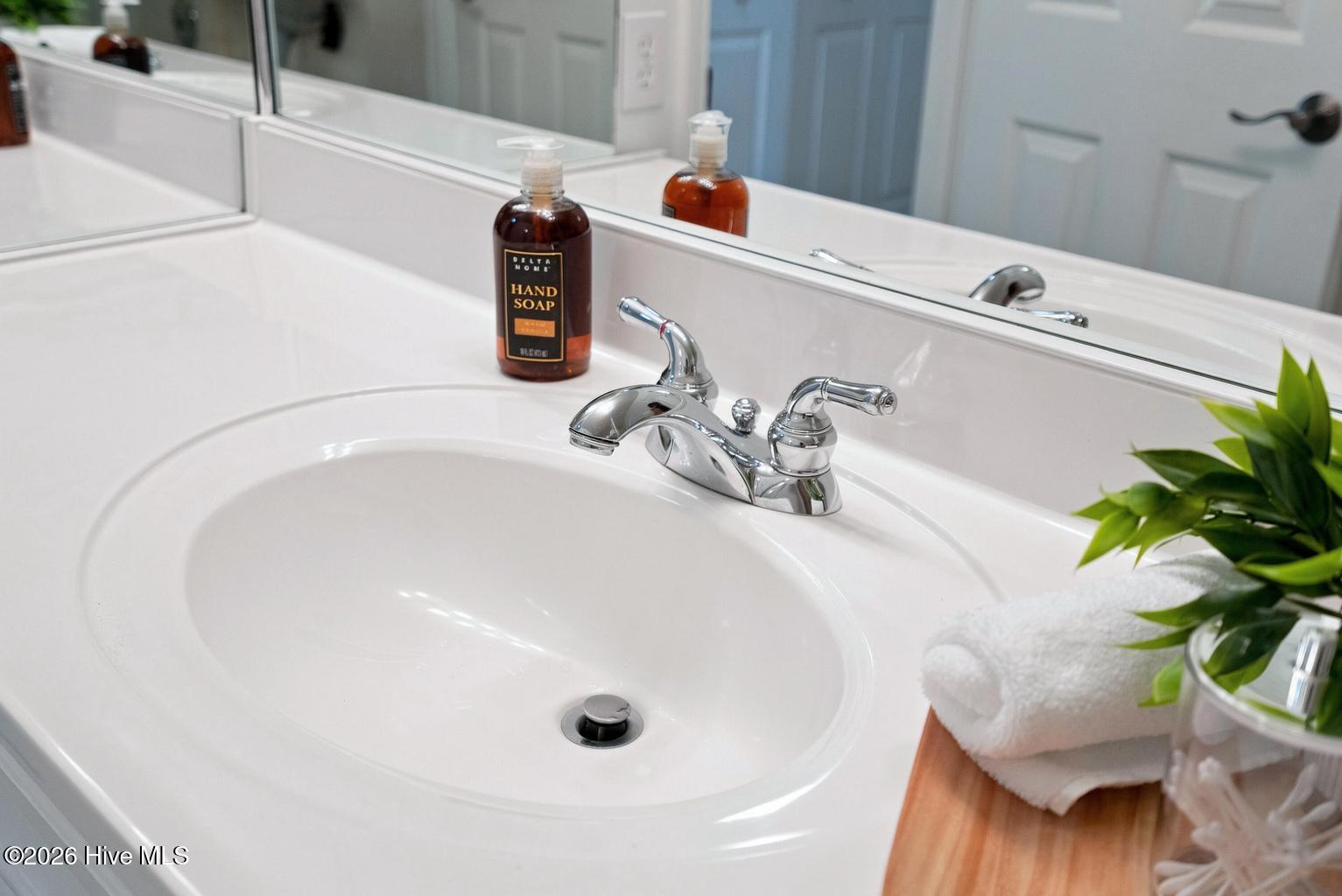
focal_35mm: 35
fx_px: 1305
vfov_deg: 37.9
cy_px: 448
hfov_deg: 54.4
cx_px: 671
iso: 320
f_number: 4
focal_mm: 35
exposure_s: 1/125
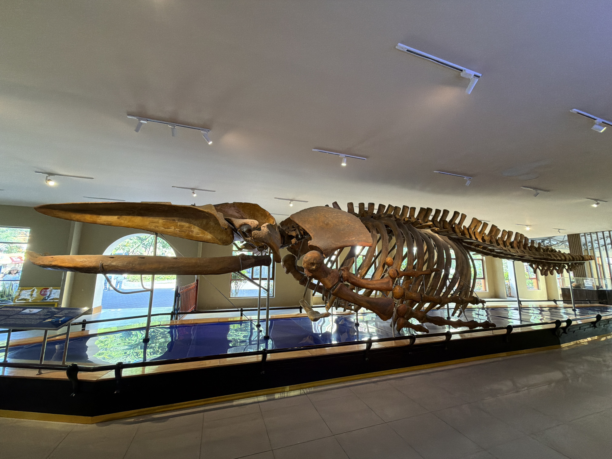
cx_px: 306
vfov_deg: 85.7
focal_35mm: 14
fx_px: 248
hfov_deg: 102.1
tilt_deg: +9.6
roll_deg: -1.2
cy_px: 230
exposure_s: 1/75
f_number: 2.2
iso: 320
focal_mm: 2.22
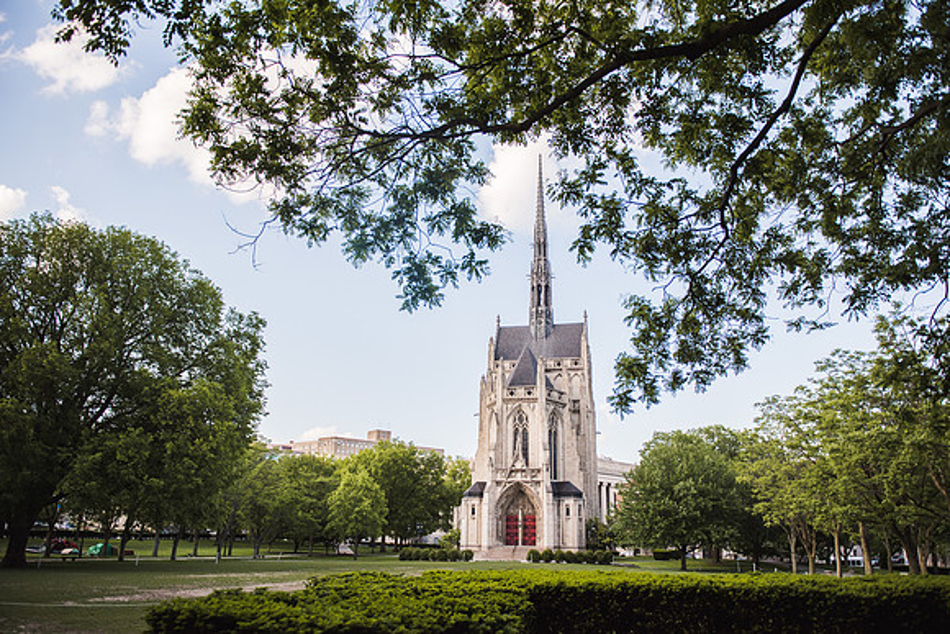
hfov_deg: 71.3
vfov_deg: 51.1
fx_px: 662
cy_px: 332
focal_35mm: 25
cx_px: 496
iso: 360
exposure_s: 1/4000
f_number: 2.8
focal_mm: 24
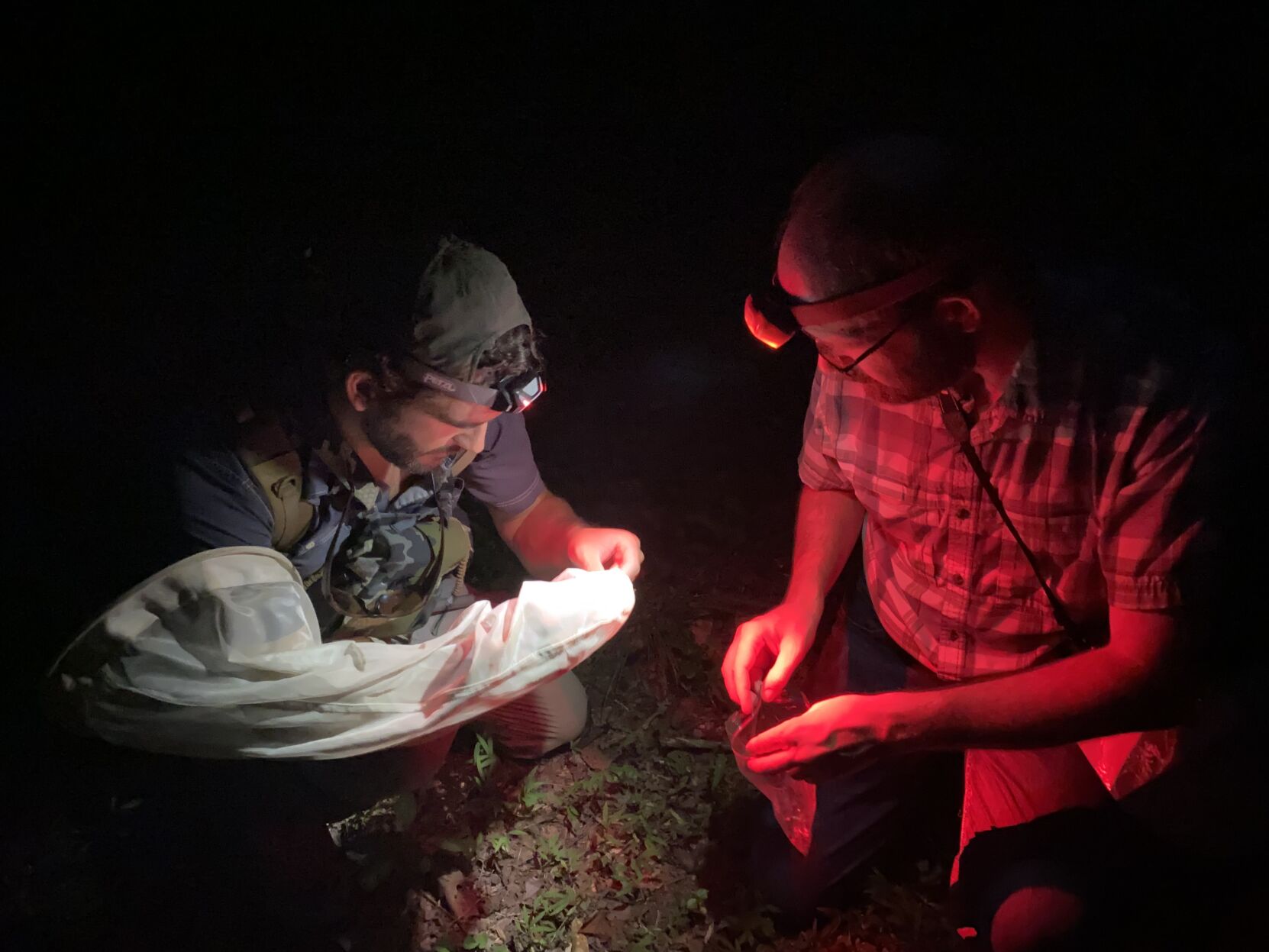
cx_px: 634
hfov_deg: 67.3
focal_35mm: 26
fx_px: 953
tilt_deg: -34.1
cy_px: 476
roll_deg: -1.3
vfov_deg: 53.1
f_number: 1.8
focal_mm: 4.25
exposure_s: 1/4
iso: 2500
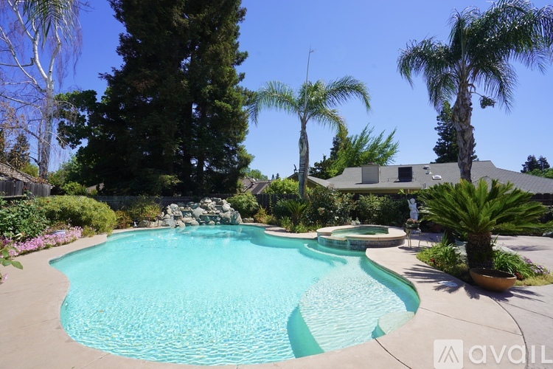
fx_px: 246
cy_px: 184
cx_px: 276
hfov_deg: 96.7
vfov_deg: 73.7
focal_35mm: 16
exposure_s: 1/160
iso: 100
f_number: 10
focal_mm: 16
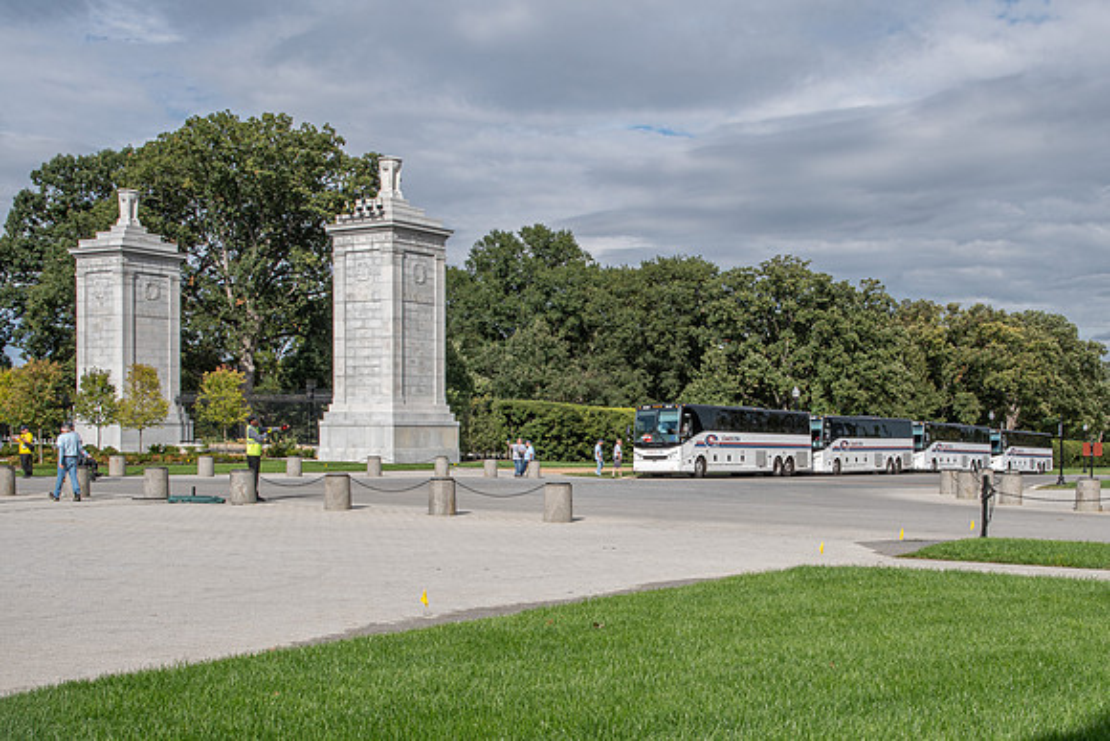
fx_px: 1377
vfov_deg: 30.0
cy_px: 439
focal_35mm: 45
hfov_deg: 43.7
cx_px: 659
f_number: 13
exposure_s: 1/100
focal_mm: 24
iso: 100
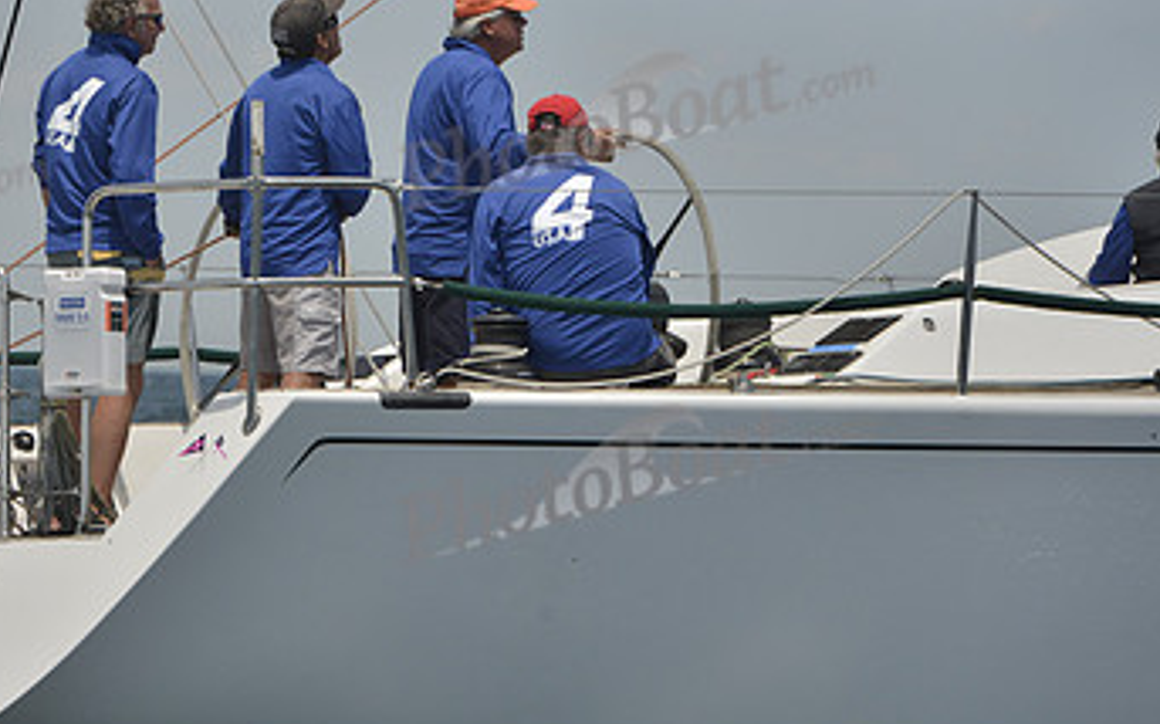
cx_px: 227
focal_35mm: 345
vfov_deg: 3.8
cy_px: 347
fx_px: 10901
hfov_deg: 6.1
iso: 400
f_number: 9
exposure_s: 1/800
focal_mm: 200
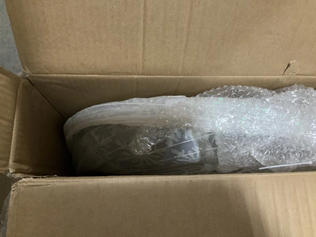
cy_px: 118
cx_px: 158
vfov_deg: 48.2
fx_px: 265
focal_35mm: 29
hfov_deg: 61.7
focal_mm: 3
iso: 400
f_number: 1.8
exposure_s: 1/30
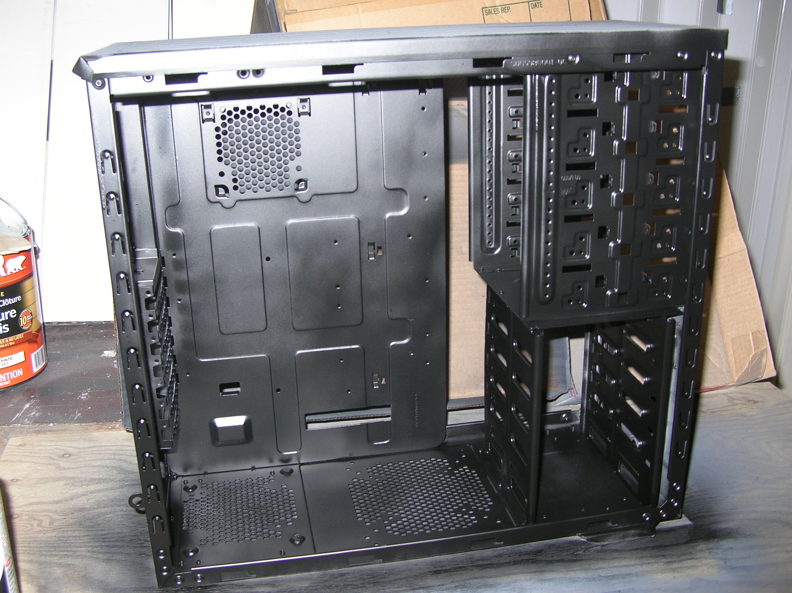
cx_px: 396
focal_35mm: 36
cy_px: 296
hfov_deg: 51.4
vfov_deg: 39.6
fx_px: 823
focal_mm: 6
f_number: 2.7
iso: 50
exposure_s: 1/60.1
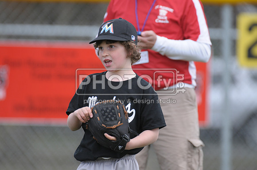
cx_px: 128
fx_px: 4277
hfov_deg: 3.4
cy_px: 85
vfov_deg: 2.3
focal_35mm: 600
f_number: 4
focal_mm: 400
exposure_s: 1/800
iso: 400
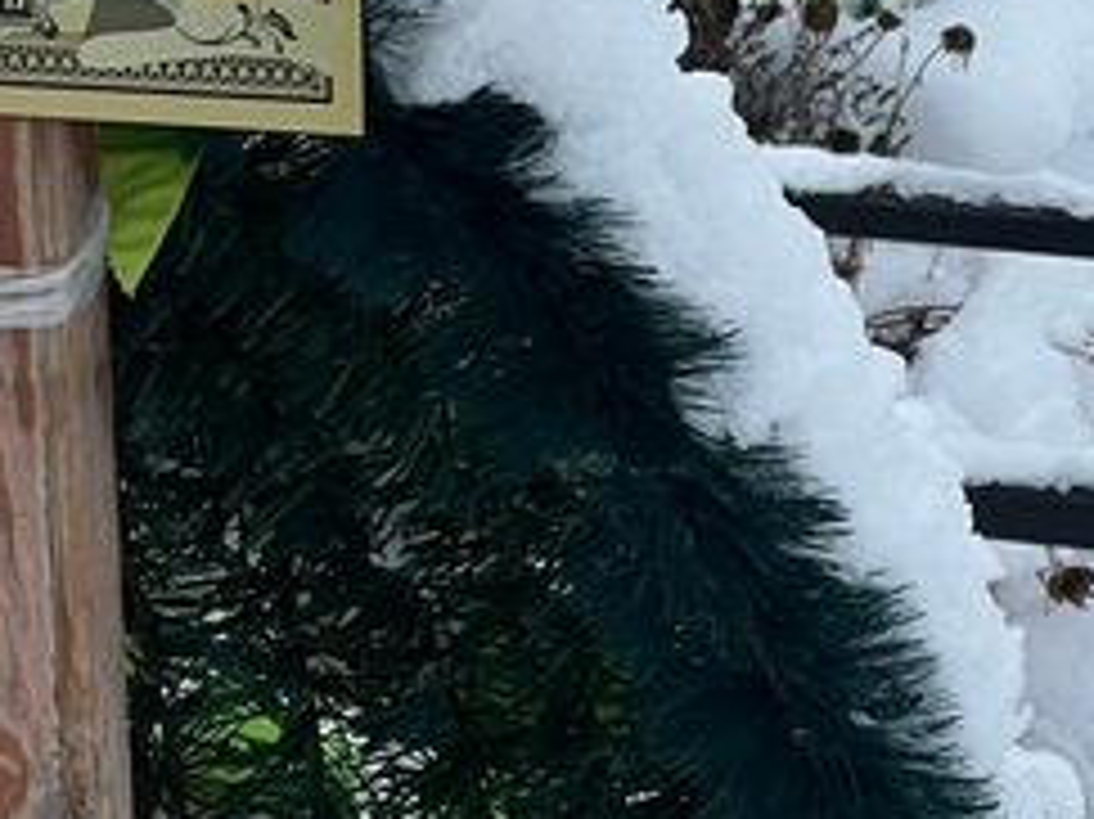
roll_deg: +2.7
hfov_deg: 7.7
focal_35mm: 254
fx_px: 8023
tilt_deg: -12.4
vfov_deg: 5.8
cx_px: -261
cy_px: -266
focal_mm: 9
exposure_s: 1/99
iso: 40
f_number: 2.8
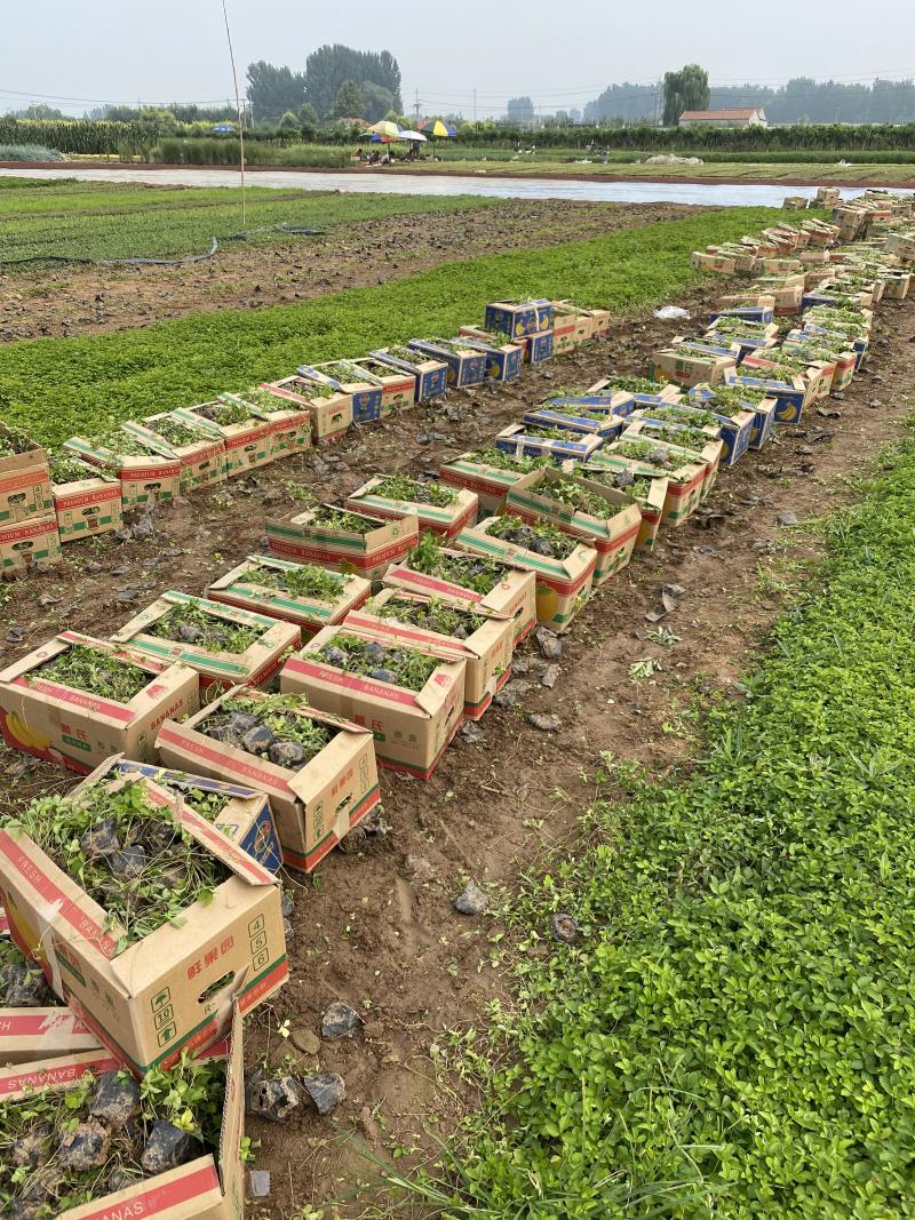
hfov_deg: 53.1
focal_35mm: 26
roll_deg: +0.0
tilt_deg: -28.2
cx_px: 458
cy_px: 610
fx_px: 917
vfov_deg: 67.3
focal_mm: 4.25
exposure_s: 1/1377
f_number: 1.8
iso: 32
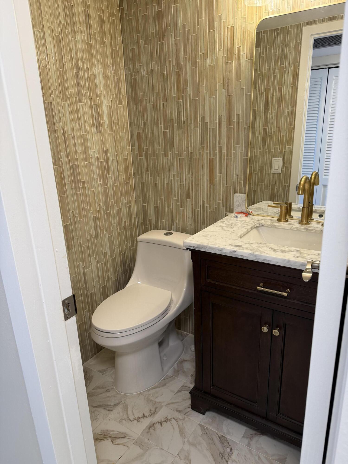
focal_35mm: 24
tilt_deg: -17.8
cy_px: 232
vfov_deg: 71.6
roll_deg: +2.2
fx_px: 322
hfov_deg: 56.8
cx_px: 174
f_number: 1.78
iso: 160
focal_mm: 6.76
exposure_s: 1/120
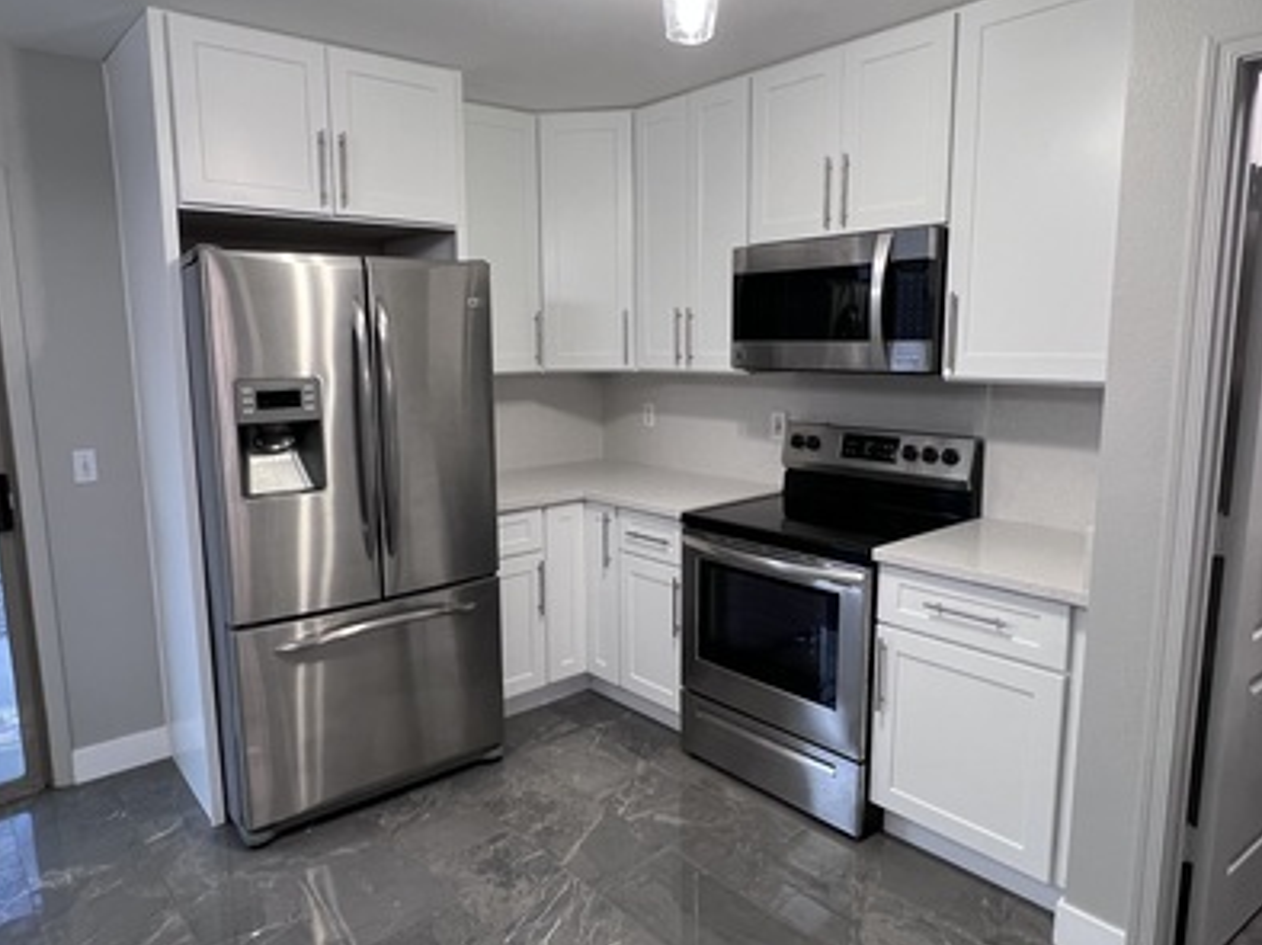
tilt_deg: -8.4
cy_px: 468
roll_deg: -0.2
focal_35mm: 22
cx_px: 601
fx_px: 802
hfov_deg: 76.4
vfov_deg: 61.0
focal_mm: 1.57
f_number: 1.8
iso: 125
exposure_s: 1/60
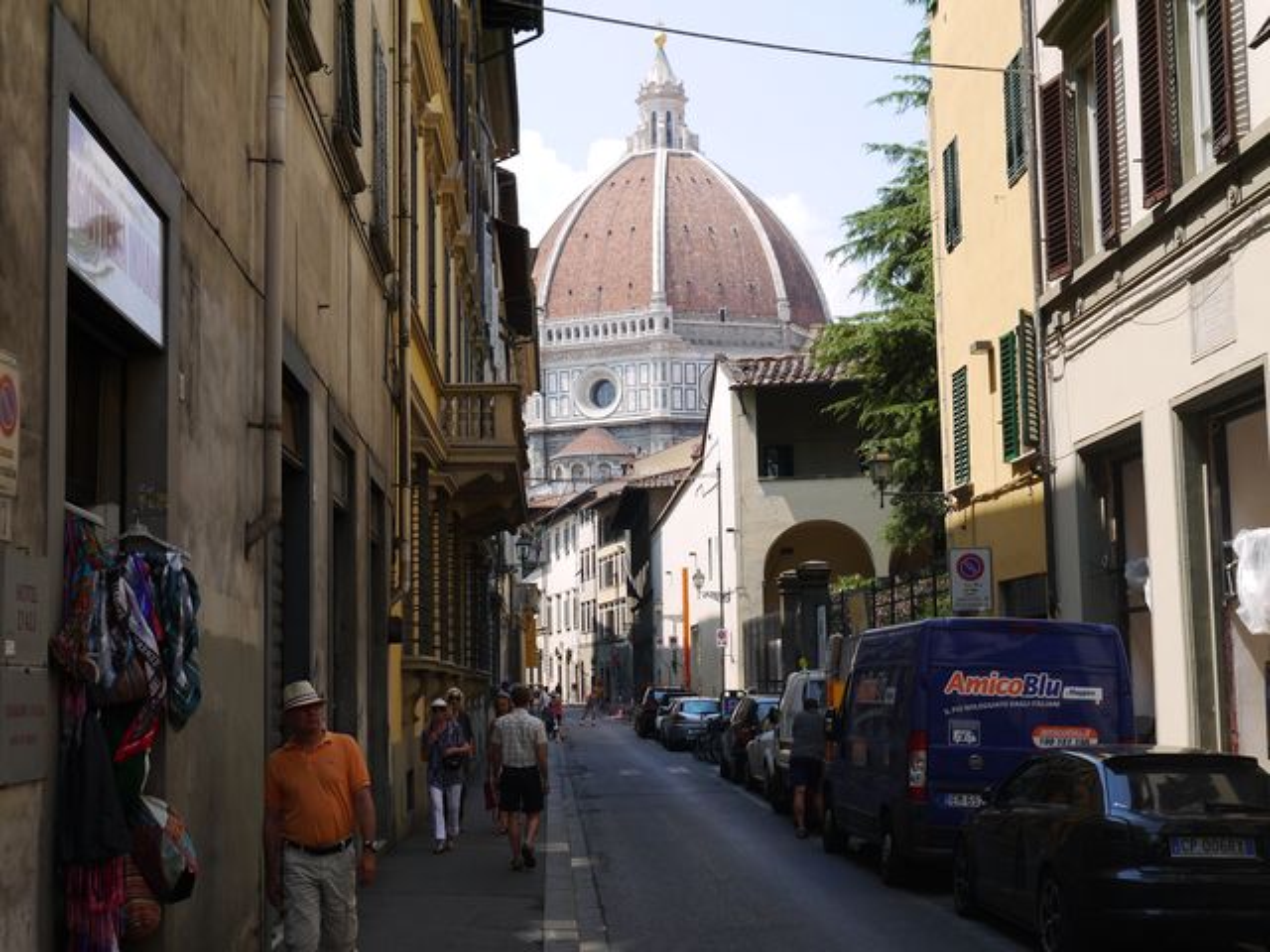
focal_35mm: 54
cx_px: 635
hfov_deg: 35.5
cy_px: 476
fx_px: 1981
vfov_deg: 27.0
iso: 160
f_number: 8
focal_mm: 27
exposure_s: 1/250
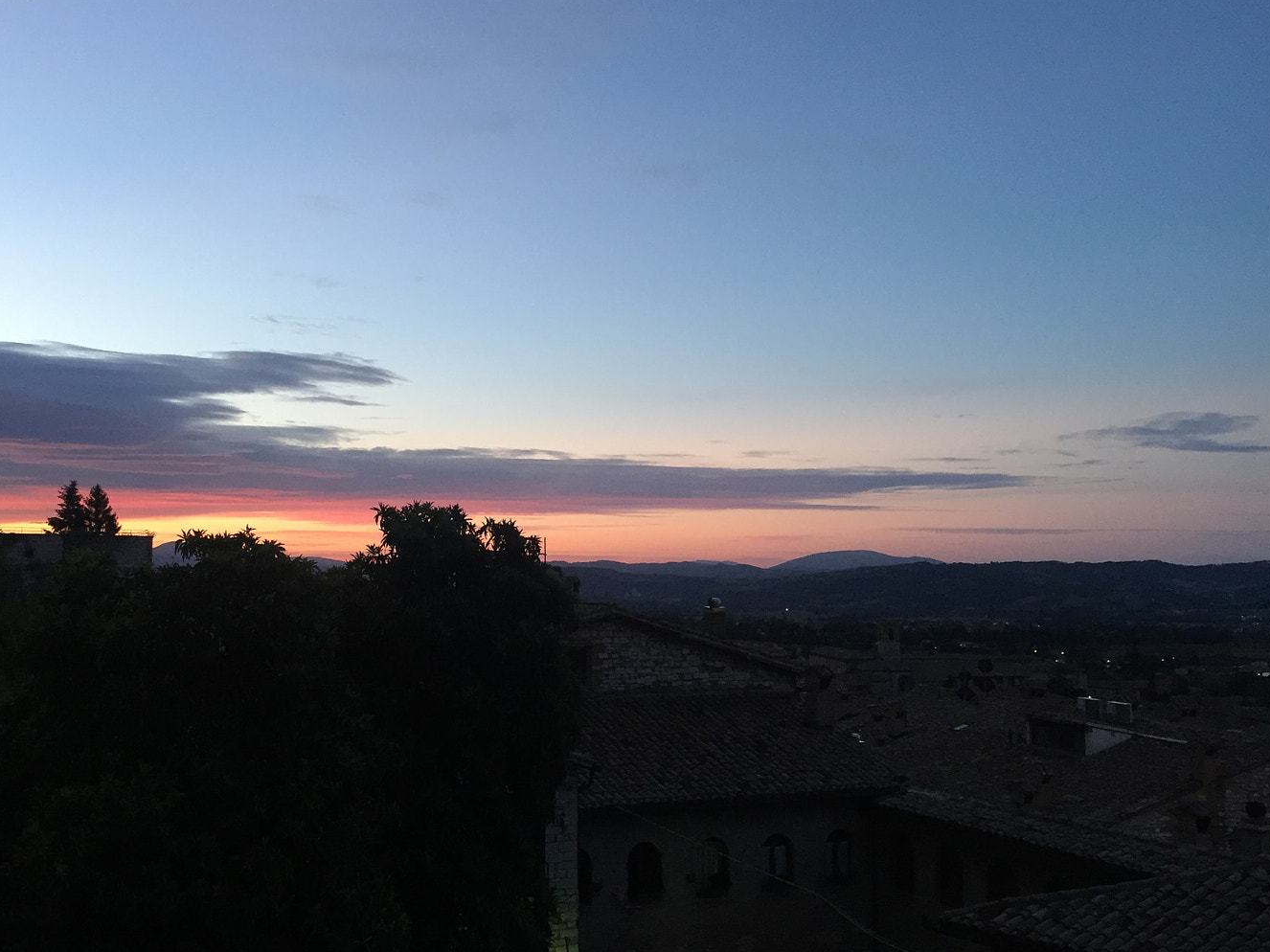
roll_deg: -1.1
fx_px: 1284
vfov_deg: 40.7
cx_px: 517
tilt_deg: +4.6
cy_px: 493
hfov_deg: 52.3
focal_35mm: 35
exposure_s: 1/33
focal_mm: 4.15
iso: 125
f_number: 2.2
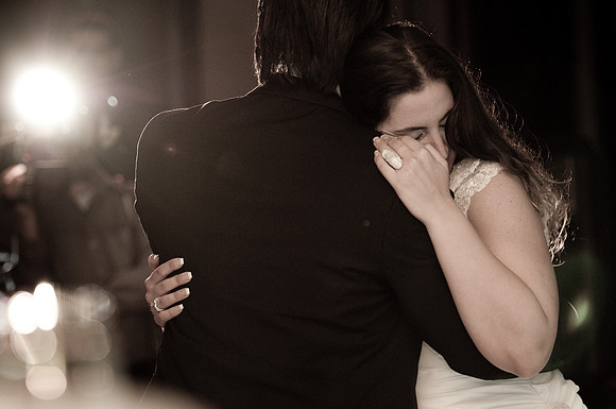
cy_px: 204
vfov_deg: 8.9
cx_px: 308
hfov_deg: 13.4
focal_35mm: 153
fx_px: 2614
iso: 500
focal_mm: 102
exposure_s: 1/60
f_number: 2.8
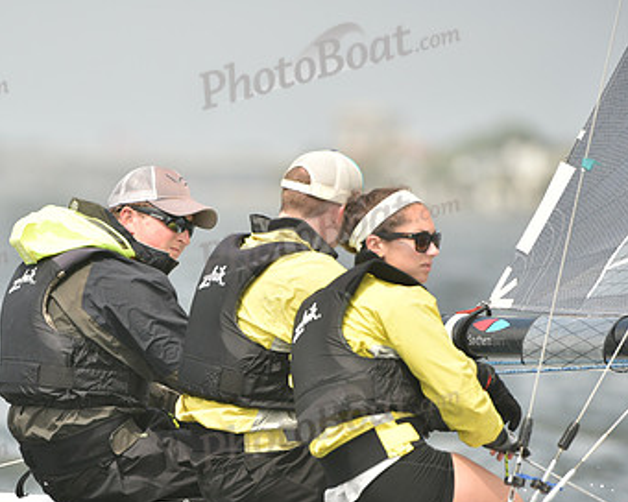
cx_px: 105
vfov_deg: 3.2
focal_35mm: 481
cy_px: 353
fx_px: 8940
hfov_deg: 4.0
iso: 320
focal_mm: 300
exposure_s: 1/1250
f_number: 5
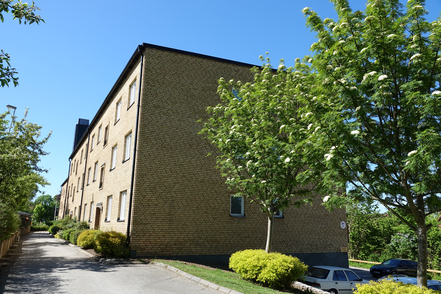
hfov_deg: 67.4
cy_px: 147
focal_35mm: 27
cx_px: 220
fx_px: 331
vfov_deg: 47.9
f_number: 4
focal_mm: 9.81
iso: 100
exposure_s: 1/500
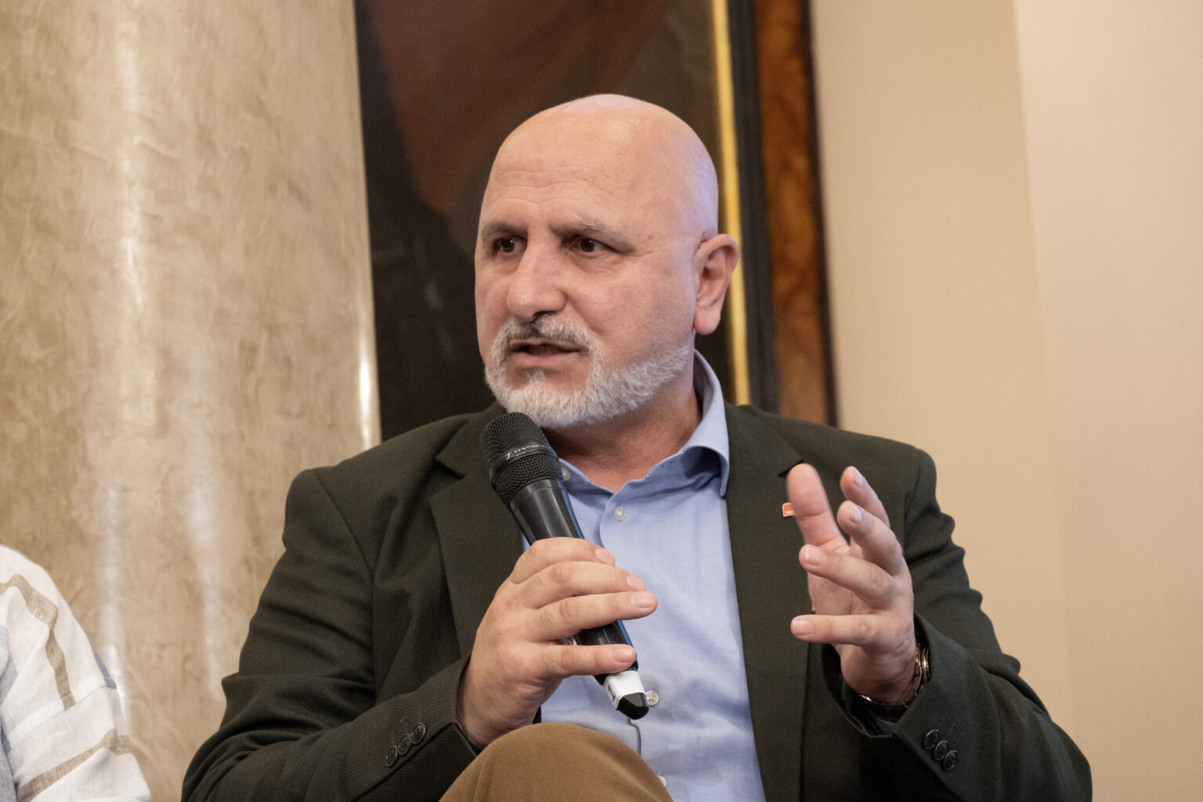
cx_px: 602
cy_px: 401
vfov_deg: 9.0
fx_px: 5112
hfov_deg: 13.4
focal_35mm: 153
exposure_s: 1/50
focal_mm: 102
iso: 2000
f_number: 7.1
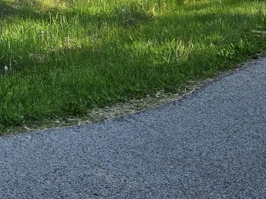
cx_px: -66
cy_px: -79
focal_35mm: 75
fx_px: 576
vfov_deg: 18.0
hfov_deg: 23.4
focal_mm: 5.4
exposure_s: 1/756
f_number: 1.8
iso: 25
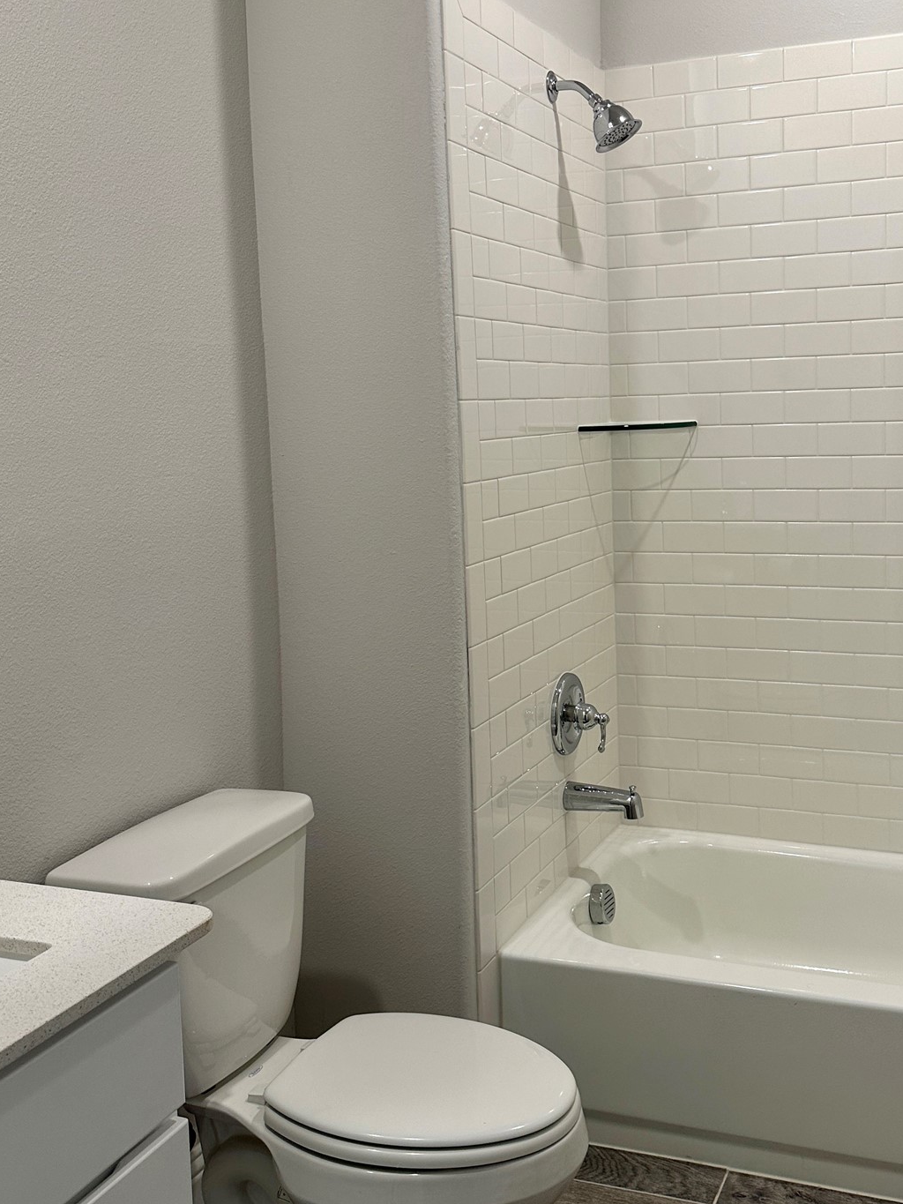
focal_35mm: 36
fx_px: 1252
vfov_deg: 51.2
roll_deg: +1.7
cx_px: 623
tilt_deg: -5.5
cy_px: 520
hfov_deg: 39.1
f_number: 1.78
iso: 125
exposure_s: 1/120
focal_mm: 6.86
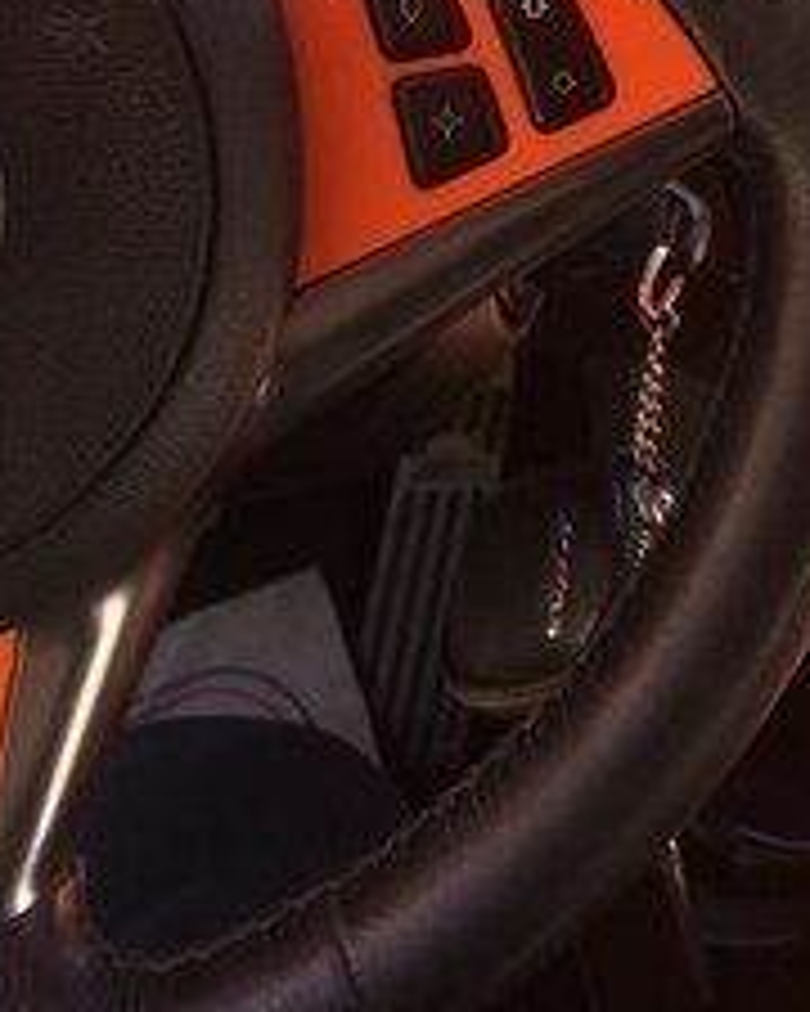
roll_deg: -5.4
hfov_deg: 18.4
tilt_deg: -24.9
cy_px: -70
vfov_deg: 21.9
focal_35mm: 83
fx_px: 2487
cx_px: 585
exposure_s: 1/100
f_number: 2.2
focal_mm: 4.15
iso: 50
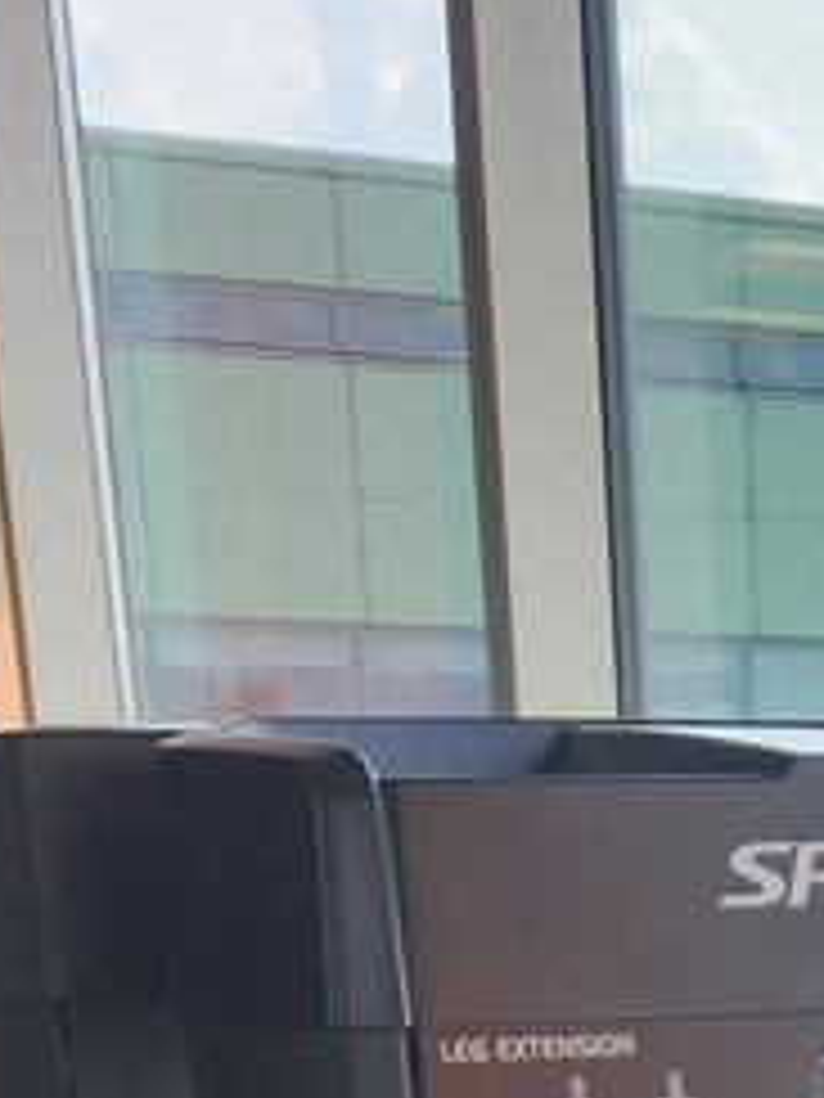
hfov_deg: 12.7
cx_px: 1094
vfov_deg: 13.7
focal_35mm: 113
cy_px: 2430
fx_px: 3586
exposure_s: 1/230
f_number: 1.8
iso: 20
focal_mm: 5.4
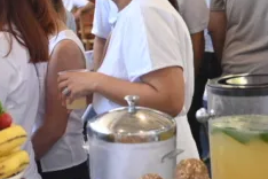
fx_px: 782
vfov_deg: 13.0
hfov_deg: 18.8
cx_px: -16
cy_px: 92
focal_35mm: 105
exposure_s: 1/400
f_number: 3.2
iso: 800
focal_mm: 24
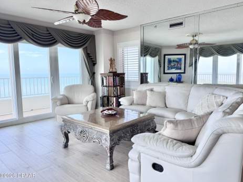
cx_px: 126
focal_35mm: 25
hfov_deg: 69.4
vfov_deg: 54.9
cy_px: 89
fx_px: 176
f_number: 1.78
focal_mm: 6.76
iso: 64
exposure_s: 1/211
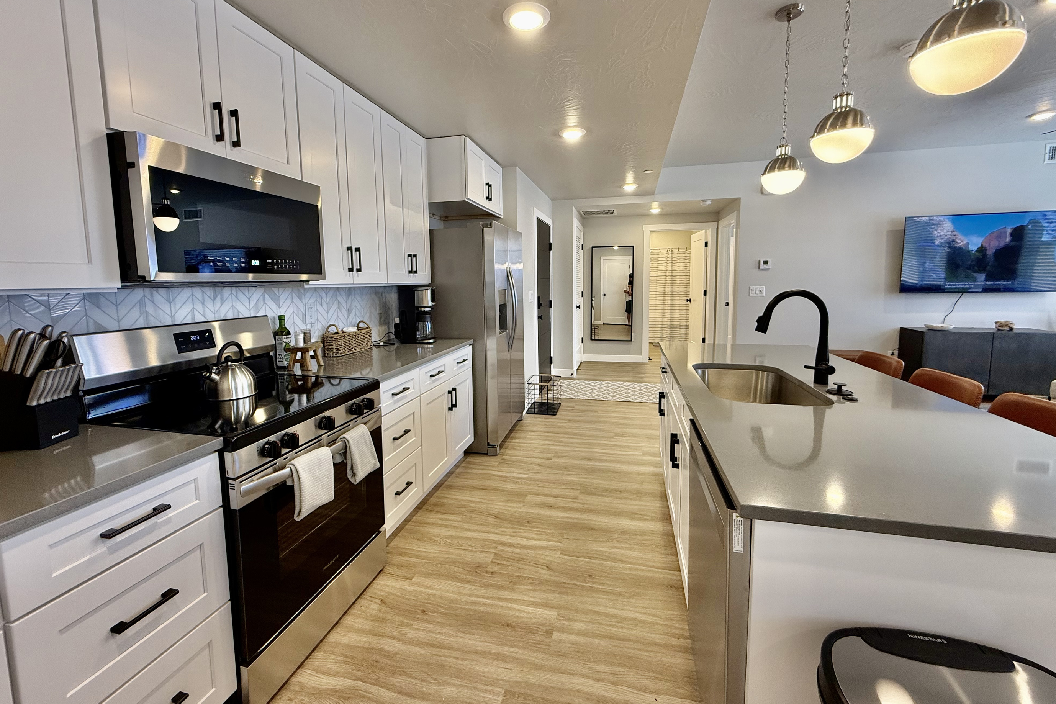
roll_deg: +0.8
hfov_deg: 100.4
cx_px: 525
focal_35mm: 15
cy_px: 322
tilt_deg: -4.9
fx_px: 440
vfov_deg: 77.2
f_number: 2.2
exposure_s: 1/120
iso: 200
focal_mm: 2.22
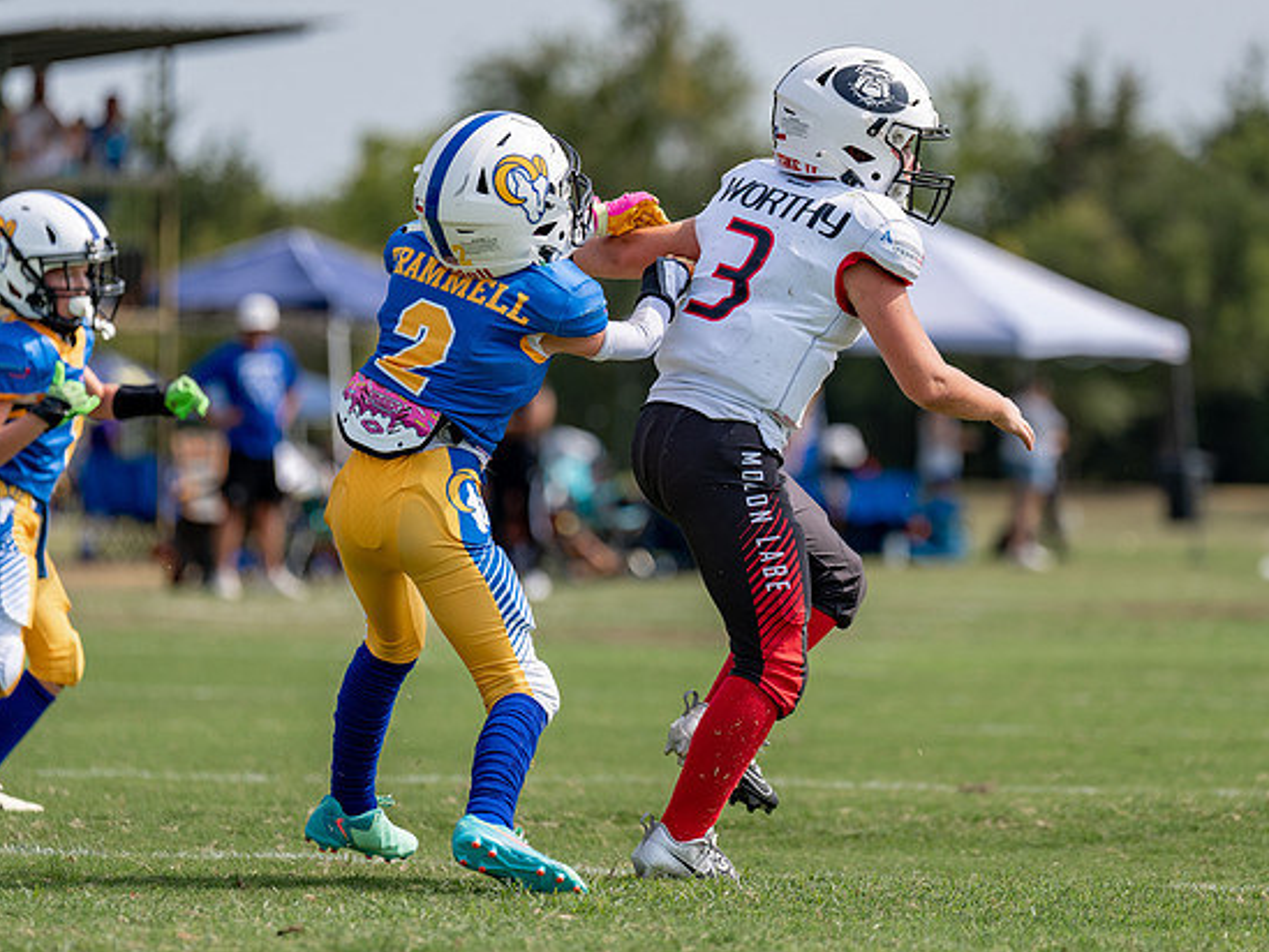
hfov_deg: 8.1
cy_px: 371
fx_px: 8947
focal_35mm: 244
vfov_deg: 6.1
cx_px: 676
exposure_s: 1/2500
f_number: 2.8
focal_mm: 162
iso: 100
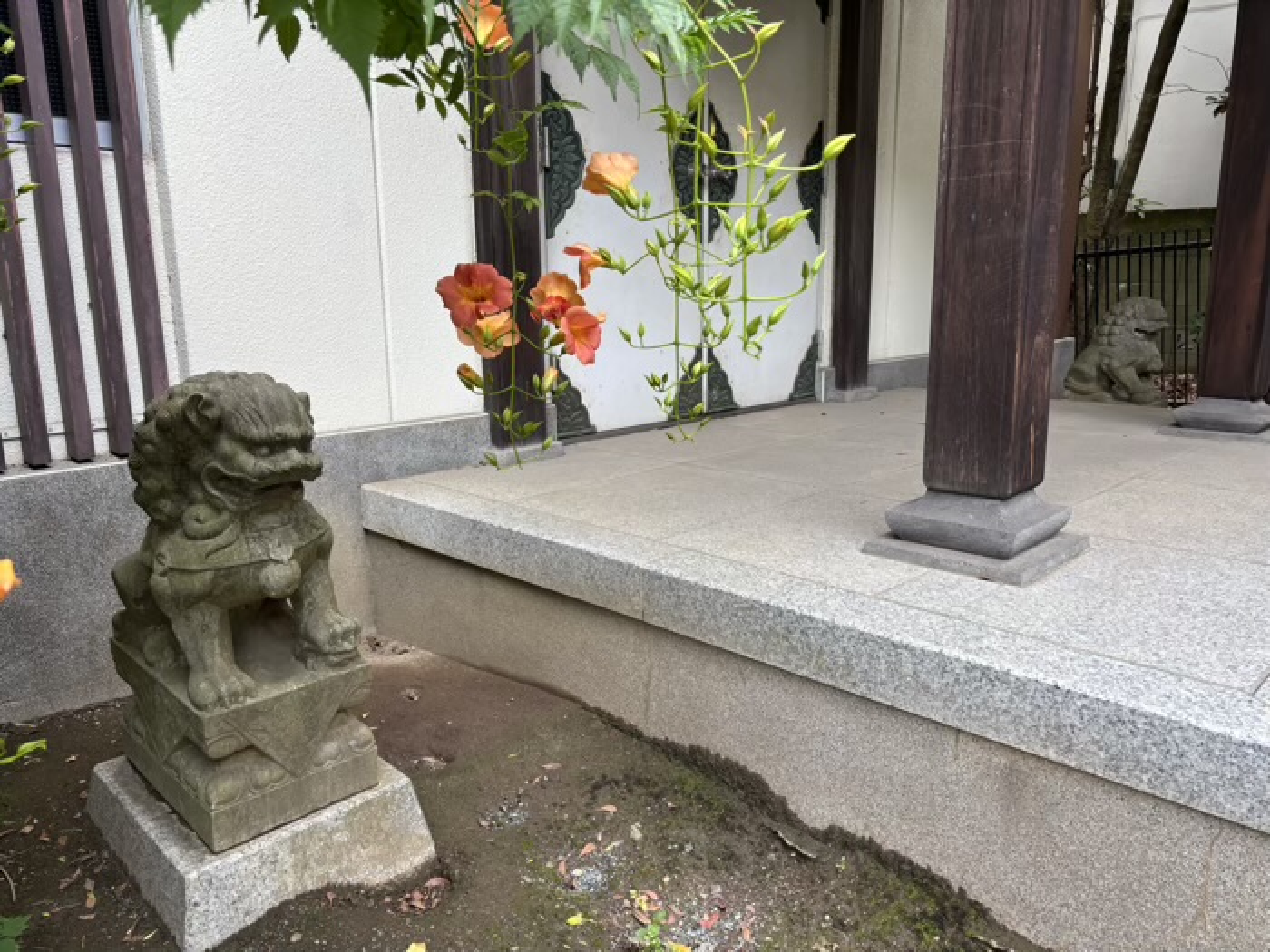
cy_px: 476
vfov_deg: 53.1
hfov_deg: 67.3
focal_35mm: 26
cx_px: 635
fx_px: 954
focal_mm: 5.96
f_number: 1.6
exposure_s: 1/276
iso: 50
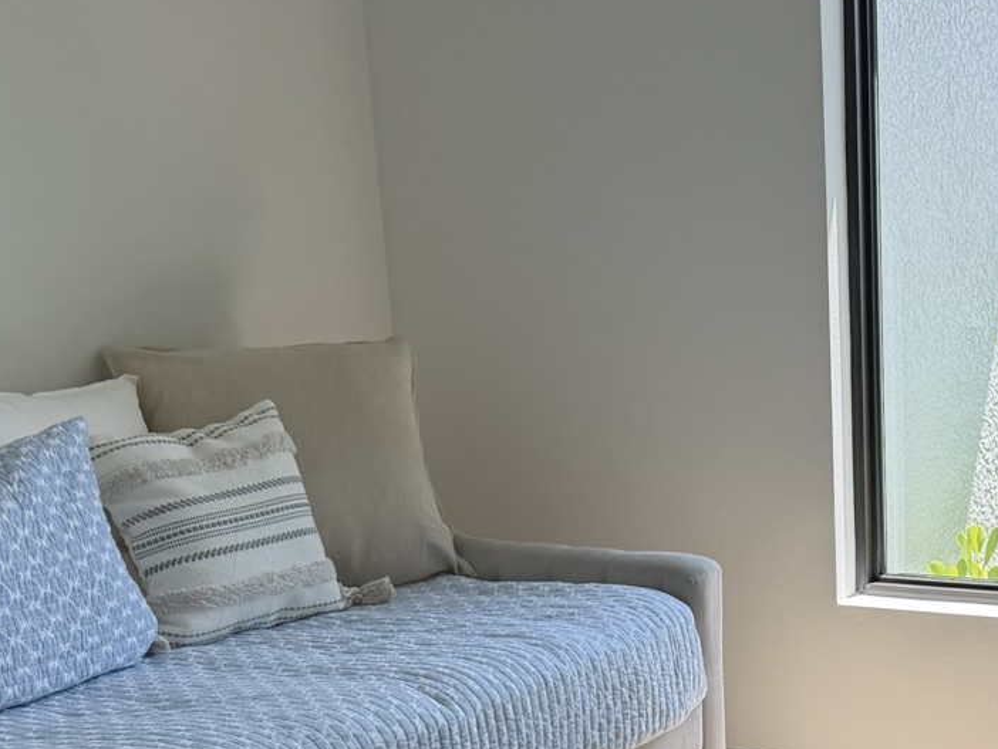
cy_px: 709
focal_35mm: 70
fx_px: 2019
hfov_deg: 27.1
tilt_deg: -14.9
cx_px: 829
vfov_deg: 20.5
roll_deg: +3.0
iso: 100
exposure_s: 1/665
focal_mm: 6.76
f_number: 1.78
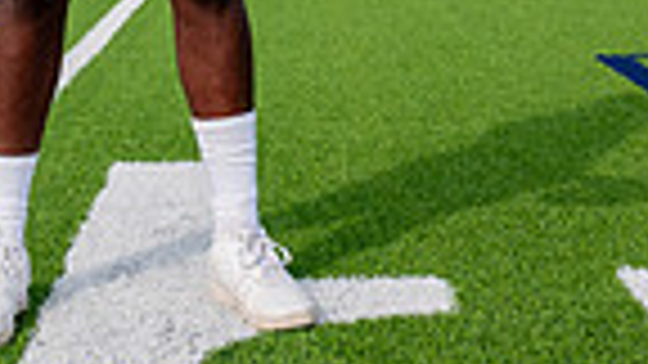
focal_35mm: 111
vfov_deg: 9.6
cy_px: -539
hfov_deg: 19.2
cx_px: 176
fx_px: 1907
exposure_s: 1/320
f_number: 7.1
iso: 125
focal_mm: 34
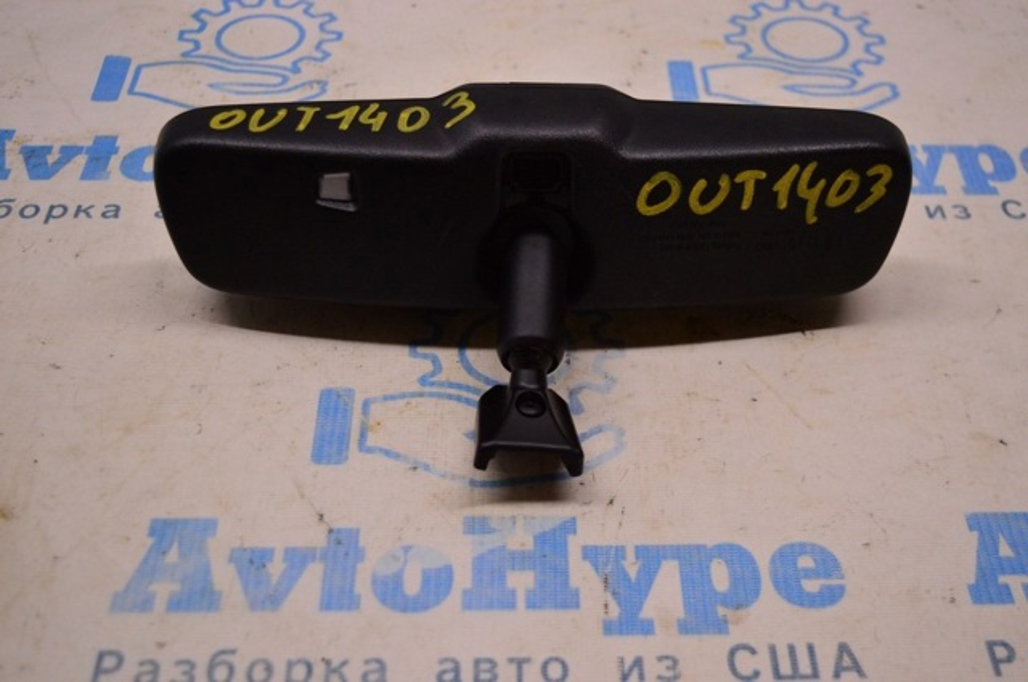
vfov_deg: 28.0
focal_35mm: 48
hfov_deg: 41.2
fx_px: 1369
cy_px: 341
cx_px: 514
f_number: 4.5
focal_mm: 32
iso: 1600
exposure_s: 1/400
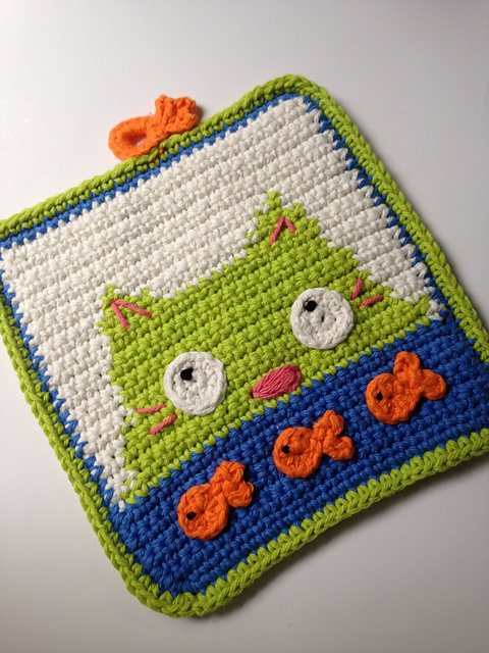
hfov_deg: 42.9
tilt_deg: -78.1
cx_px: 244
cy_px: 326
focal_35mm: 33
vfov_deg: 55.4
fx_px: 622
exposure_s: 1/20
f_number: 2.4
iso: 50
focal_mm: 4.12
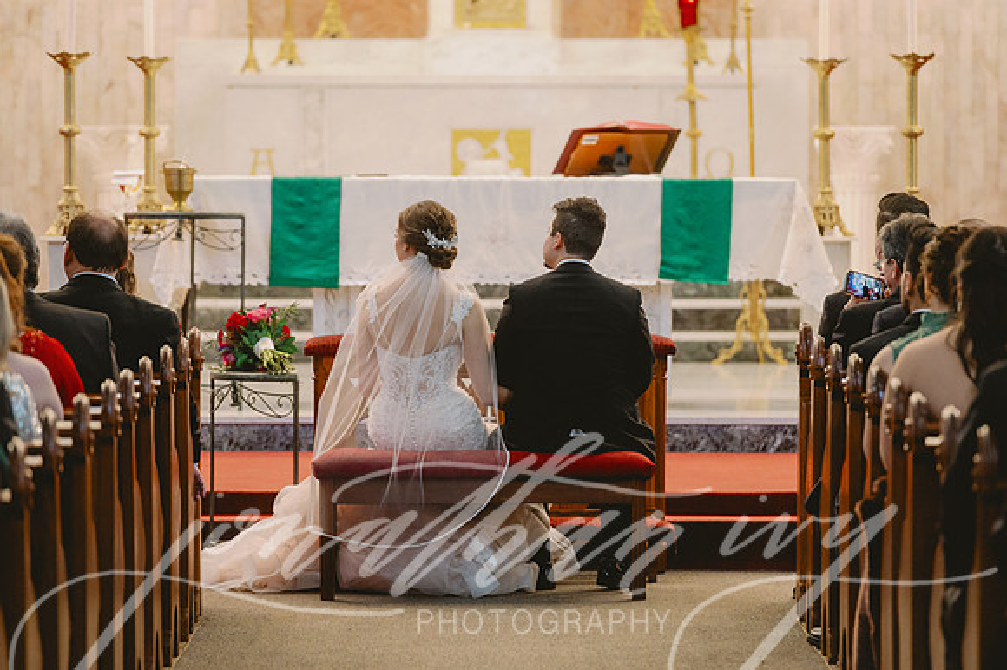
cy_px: 335
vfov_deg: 6.9
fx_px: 5591
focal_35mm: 200
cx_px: 504
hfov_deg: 10.3
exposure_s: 1/100
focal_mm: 200
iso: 1600
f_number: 2.8
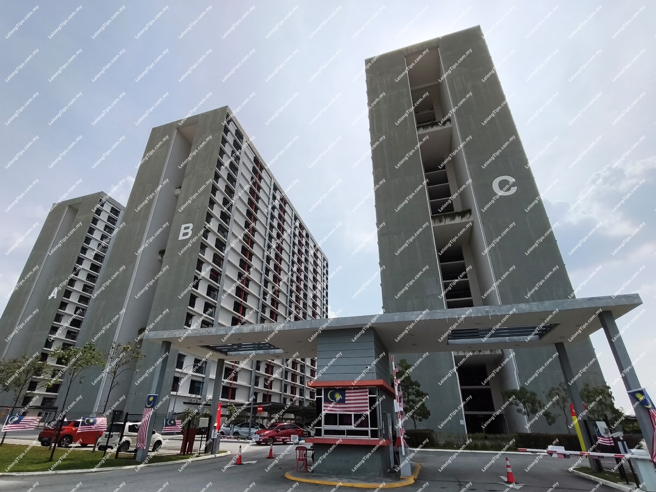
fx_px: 284
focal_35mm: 15
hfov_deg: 98.2
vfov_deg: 81.8
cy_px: 246
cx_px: 328
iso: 50
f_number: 2.2
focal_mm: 1.67
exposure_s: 1/4237
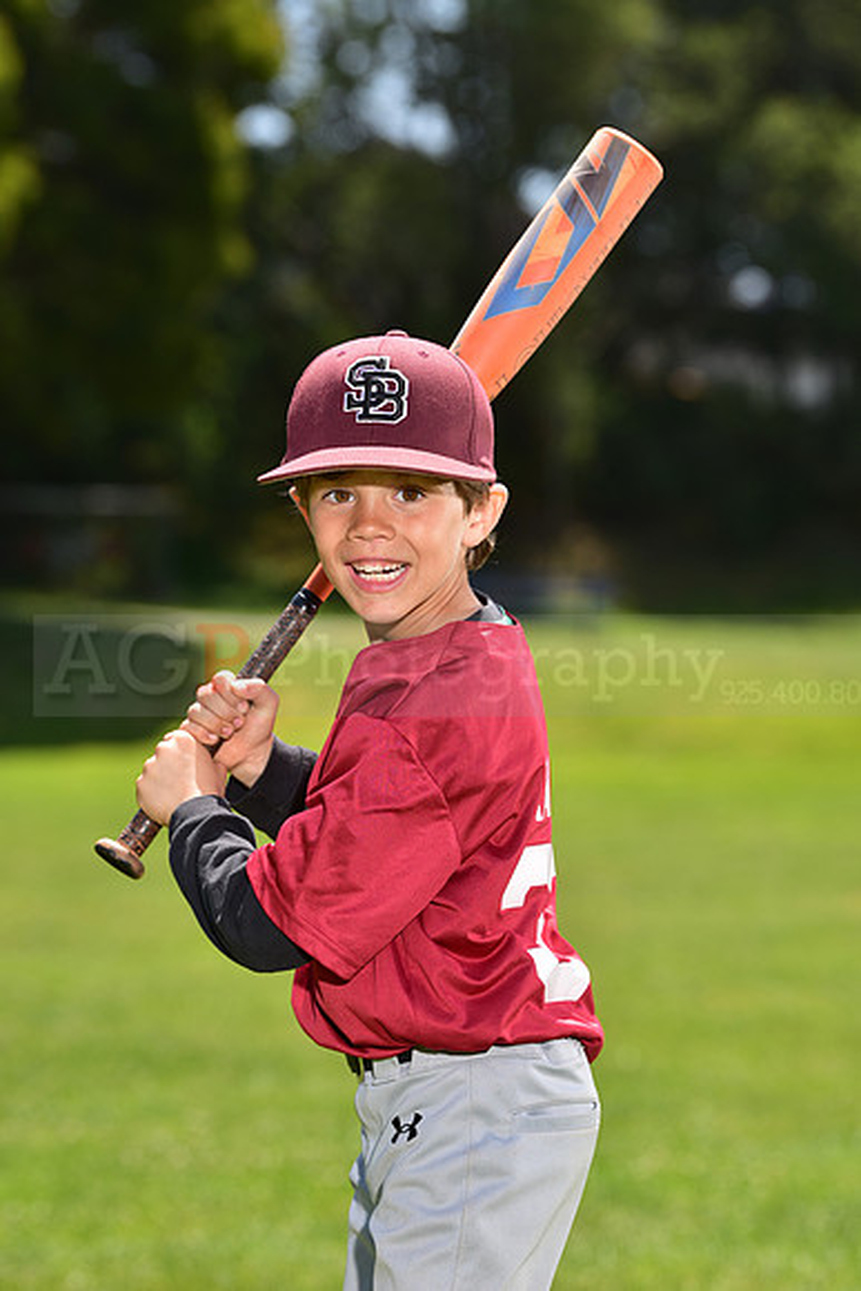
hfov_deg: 8.9
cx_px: 430
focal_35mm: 155
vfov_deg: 13.2
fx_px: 5557
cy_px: 646
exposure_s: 1/250
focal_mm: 155
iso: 80
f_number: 5.6
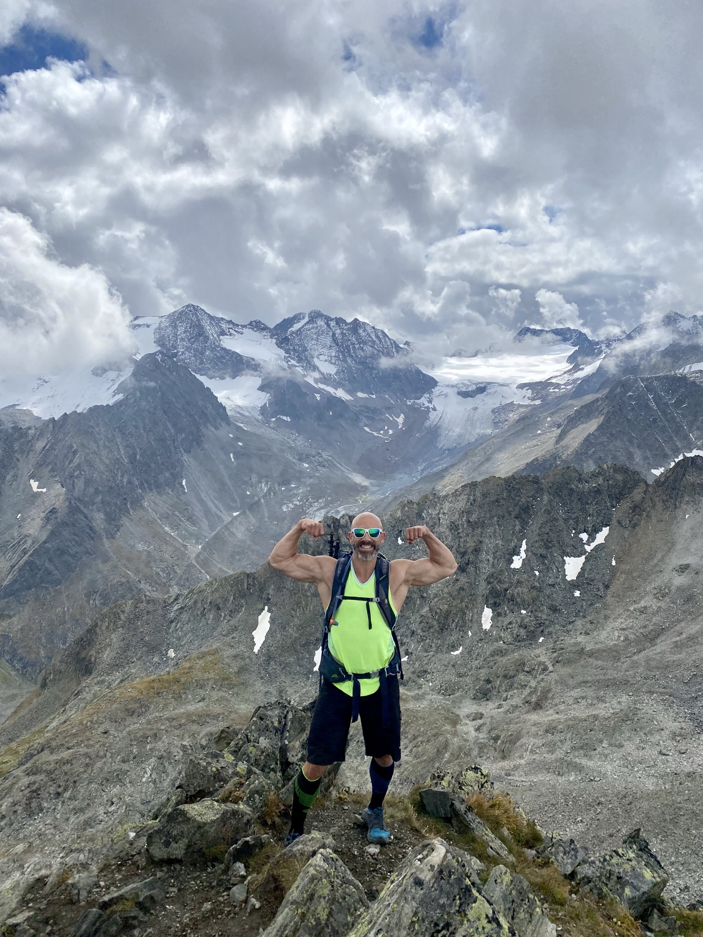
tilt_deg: -7.0
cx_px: 352
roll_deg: +0.8
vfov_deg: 67.3
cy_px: 468
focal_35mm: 26
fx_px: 704
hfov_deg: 53.1
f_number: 1.8
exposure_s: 1/6410
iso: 32
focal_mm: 4.25
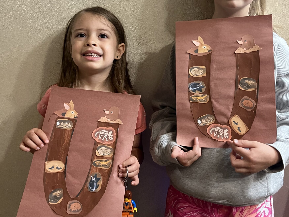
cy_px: 65
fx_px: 317
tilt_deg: -11.8
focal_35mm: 38
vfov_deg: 37.1
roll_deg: -2.5
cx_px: 161
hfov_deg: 48.9
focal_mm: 5.1
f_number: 1.6
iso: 320
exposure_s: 1/60
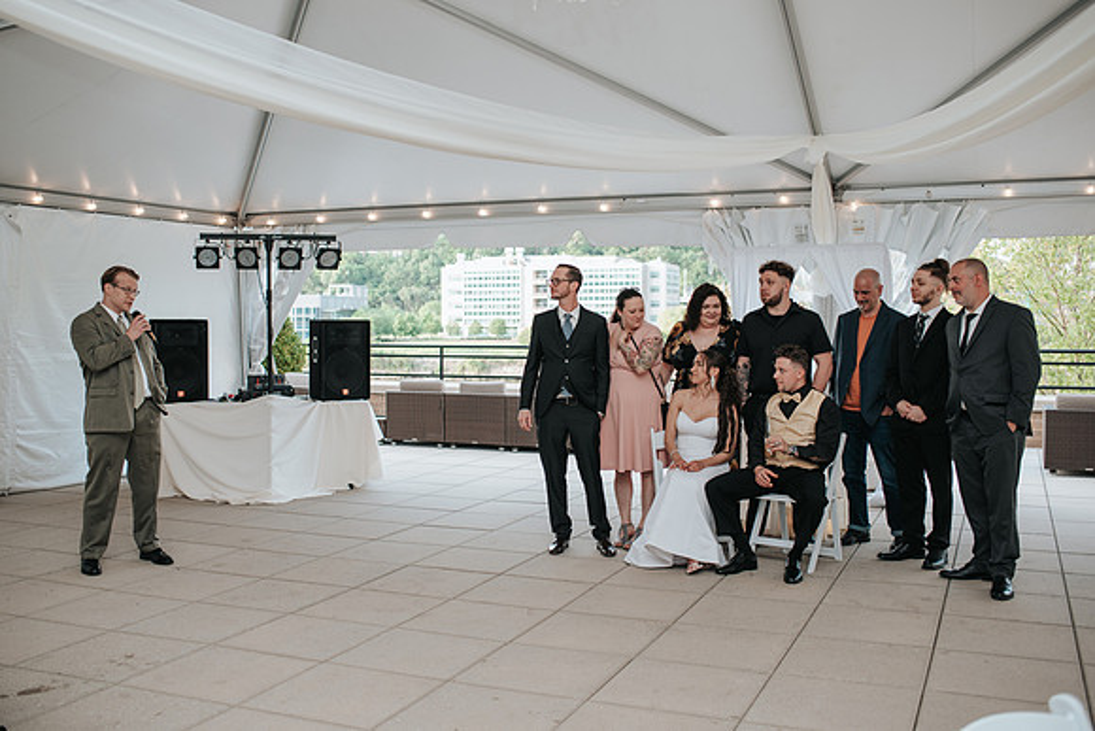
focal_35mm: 37
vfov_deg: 35.7
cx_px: 524
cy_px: 366
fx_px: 1133
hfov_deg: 51.6
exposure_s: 1/160
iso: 180
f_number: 2.8
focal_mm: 35
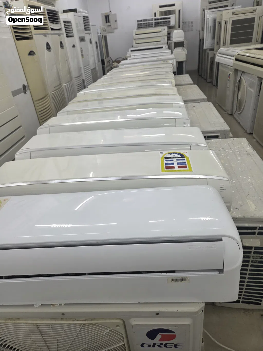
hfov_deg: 58.9
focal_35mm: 23
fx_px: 233
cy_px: 176
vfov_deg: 73.9
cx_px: 132
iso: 80
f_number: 1.8
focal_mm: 5.4
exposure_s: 1/180
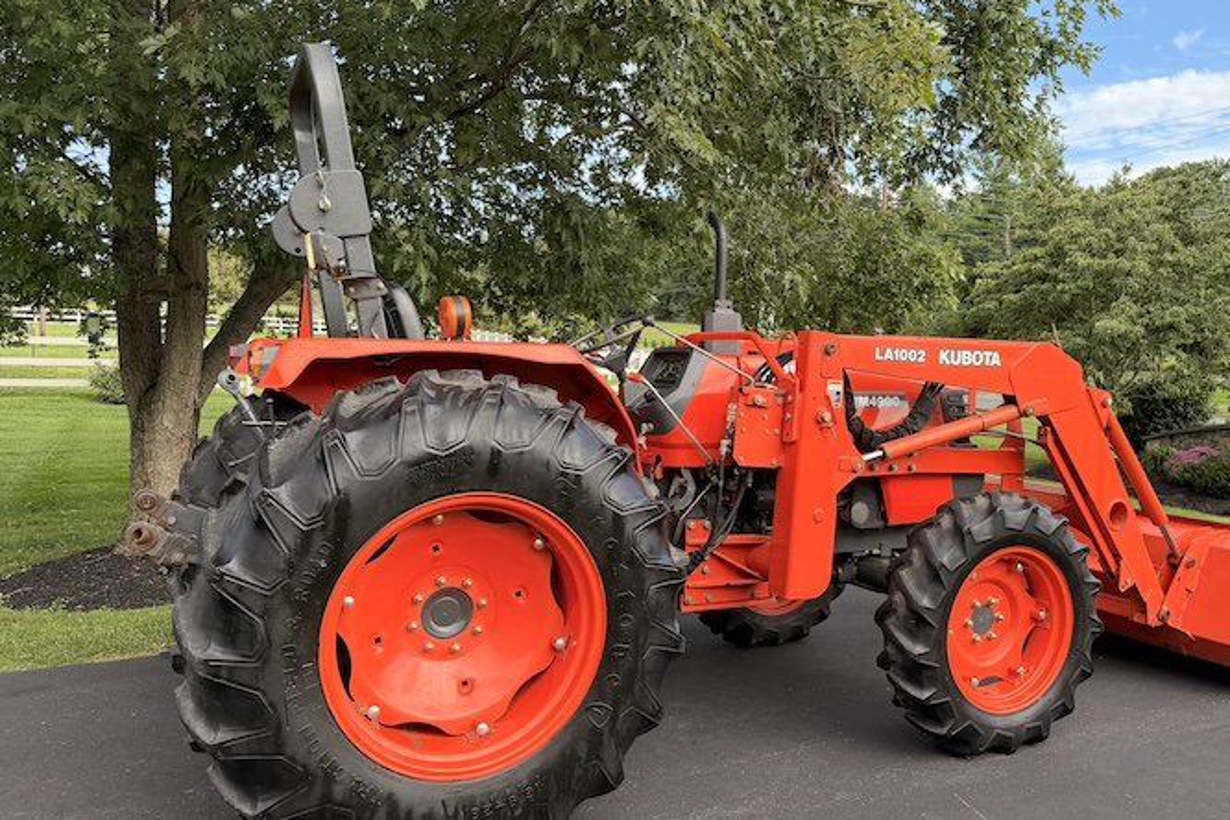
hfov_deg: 61.6
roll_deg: +4.1
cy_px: 403
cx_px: 709
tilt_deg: -2.0
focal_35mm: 30
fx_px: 1025
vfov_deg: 43.6
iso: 100
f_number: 1.78
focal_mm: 6.76
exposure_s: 1/931
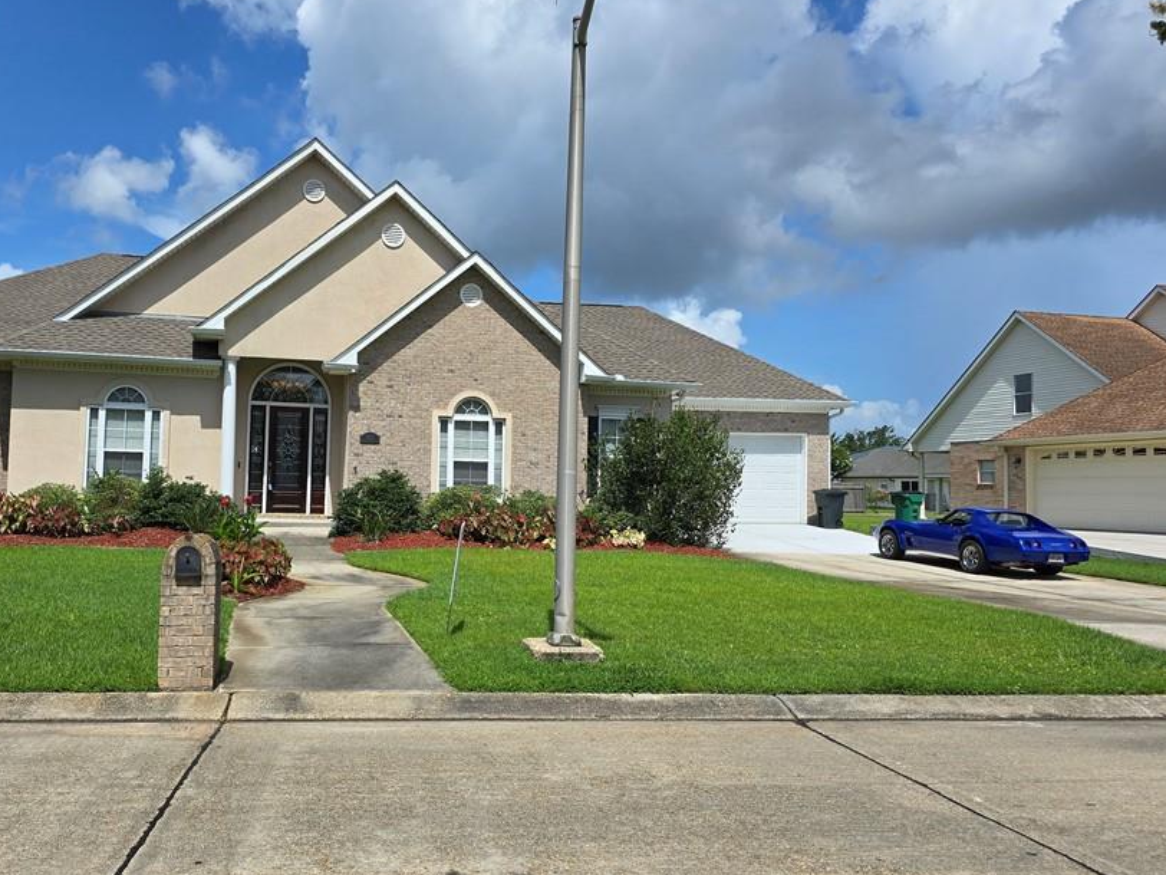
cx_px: 445
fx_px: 977
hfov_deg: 60.9
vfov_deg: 48.2
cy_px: 467
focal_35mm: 29
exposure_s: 1/1283
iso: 12
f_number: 1.7
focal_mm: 6.3
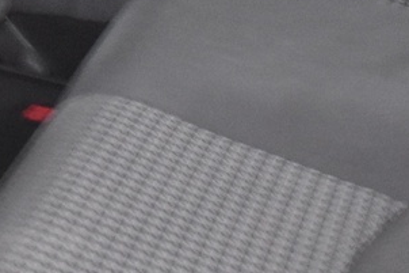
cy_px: -265
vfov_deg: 7.5
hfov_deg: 11.6
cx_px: 49
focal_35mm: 177
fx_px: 2010
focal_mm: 22
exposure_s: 1/5
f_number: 3.8
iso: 3200
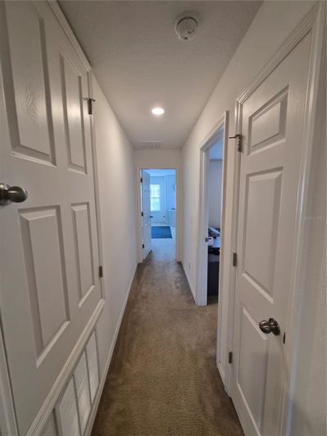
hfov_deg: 89.9
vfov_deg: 106.2
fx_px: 164
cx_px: 164
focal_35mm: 13
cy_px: 218
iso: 125
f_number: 2.2
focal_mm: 1.7
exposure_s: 1/60
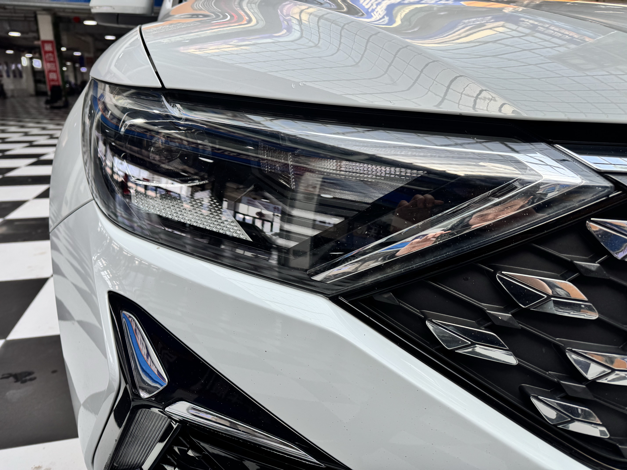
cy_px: 235
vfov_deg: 56.8
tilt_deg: -16.9
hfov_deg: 71.6
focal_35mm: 24
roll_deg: -0.5
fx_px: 435
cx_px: 314
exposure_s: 1/484
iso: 80
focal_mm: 6.76
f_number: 1.78
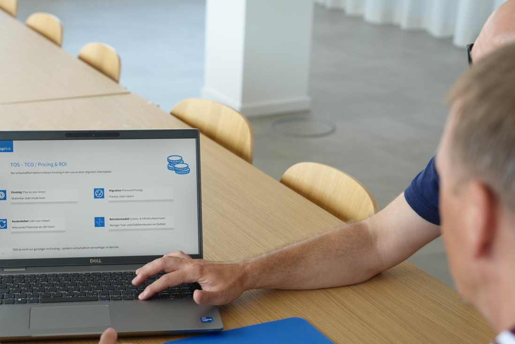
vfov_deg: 18.9
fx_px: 1031
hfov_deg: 28.0
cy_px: 242
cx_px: 191
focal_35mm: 72
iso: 320
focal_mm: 49
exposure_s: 1/160
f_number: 4
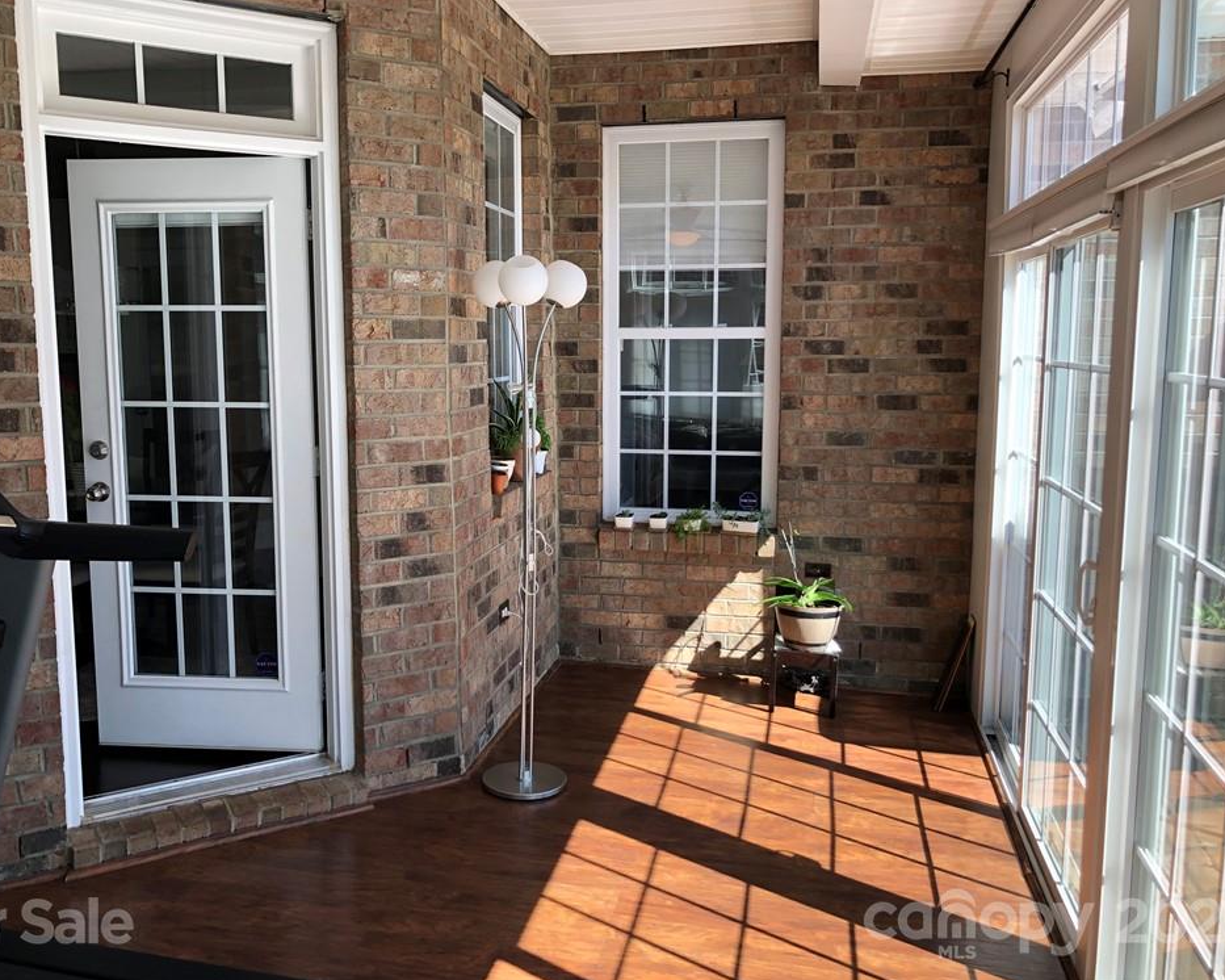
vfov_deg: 48.5
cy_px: 481
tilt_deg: -8.1
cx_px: 582
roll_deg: +0.3
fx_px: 1087
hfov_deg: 58.8
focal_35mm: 30
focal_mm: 4
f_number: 1.8
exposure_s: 1/120
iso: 25
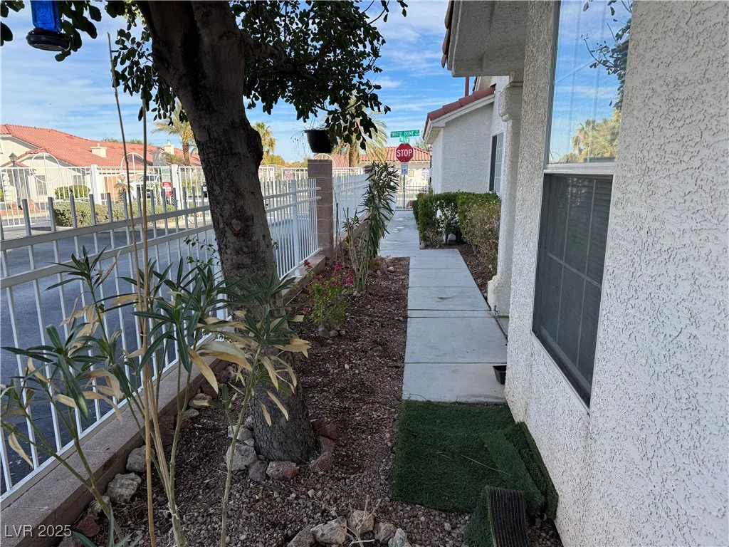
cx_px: 364
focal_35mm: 24
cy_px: 274
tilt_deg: -12.3
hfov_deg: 71.6
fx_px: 505
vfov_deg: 56.8
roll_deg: +0.4
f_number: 1.78
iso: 80
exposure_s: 1/1395
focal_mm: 6.76
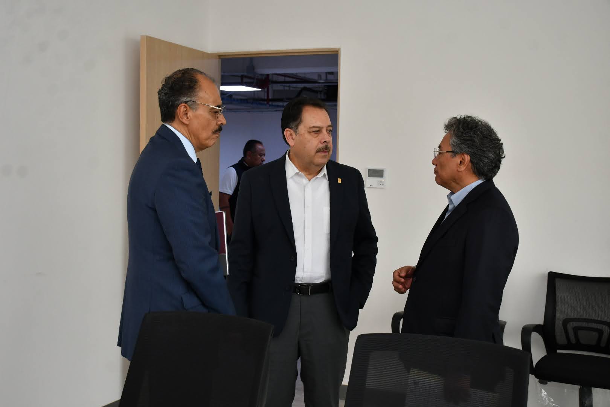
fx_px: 813
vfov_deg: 28.1
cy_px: 204
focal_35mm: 48
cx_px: 305
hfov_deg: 41.1
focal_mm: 32
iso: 800
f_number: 5.6
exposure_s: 1/100
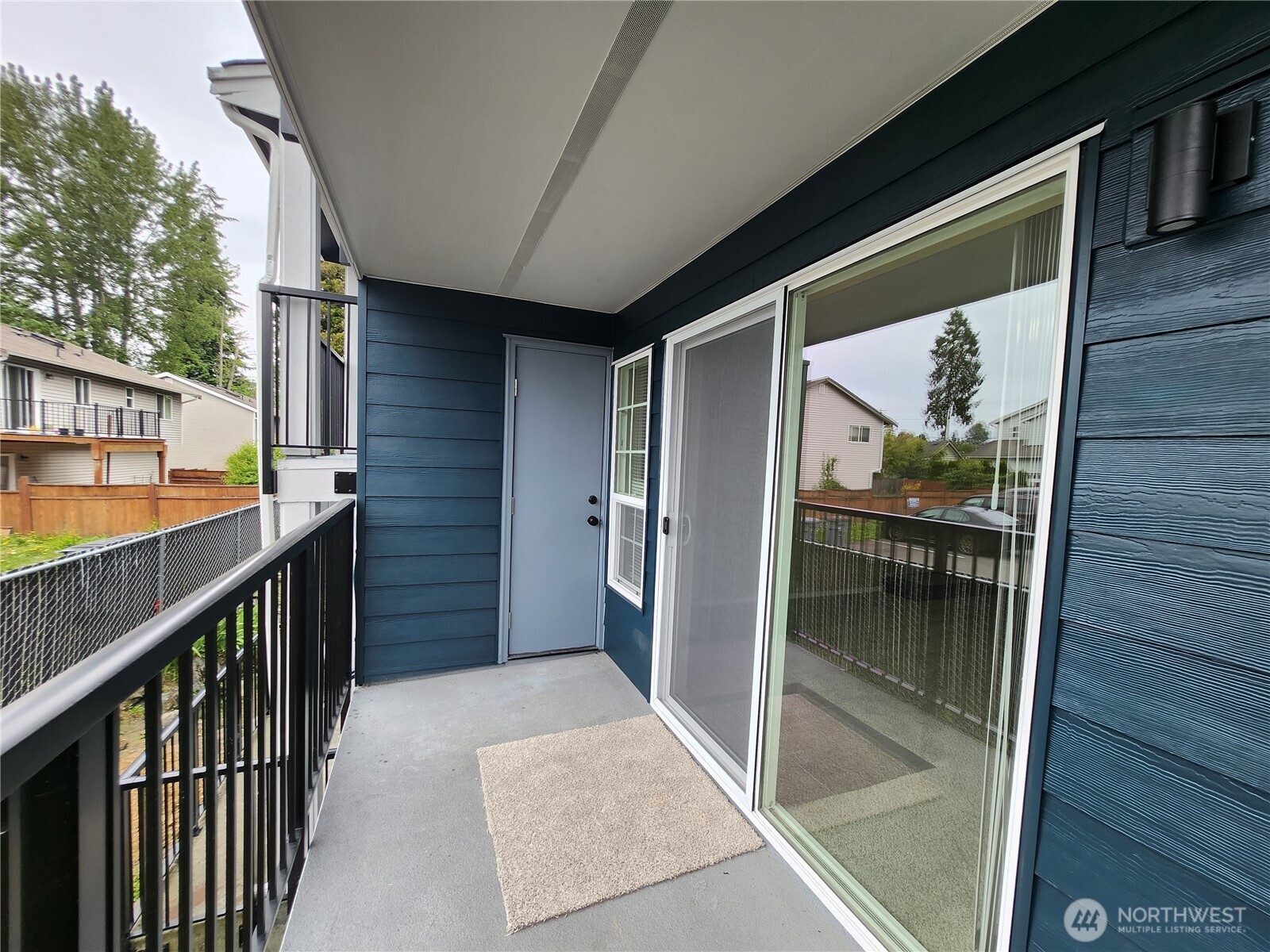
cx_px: 635
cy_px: 476
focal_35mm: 13
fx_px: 477
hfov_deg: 106.2
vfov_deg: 89.9
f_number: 2.2
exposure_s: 1/120
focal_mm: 1.74
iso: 40
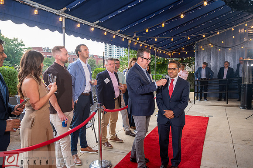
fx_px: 211
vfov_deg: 43.6
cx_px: 126
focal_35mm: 30
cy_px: 84
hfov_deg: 62.0
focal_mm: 30
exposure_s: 1/125
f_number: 4
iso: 800
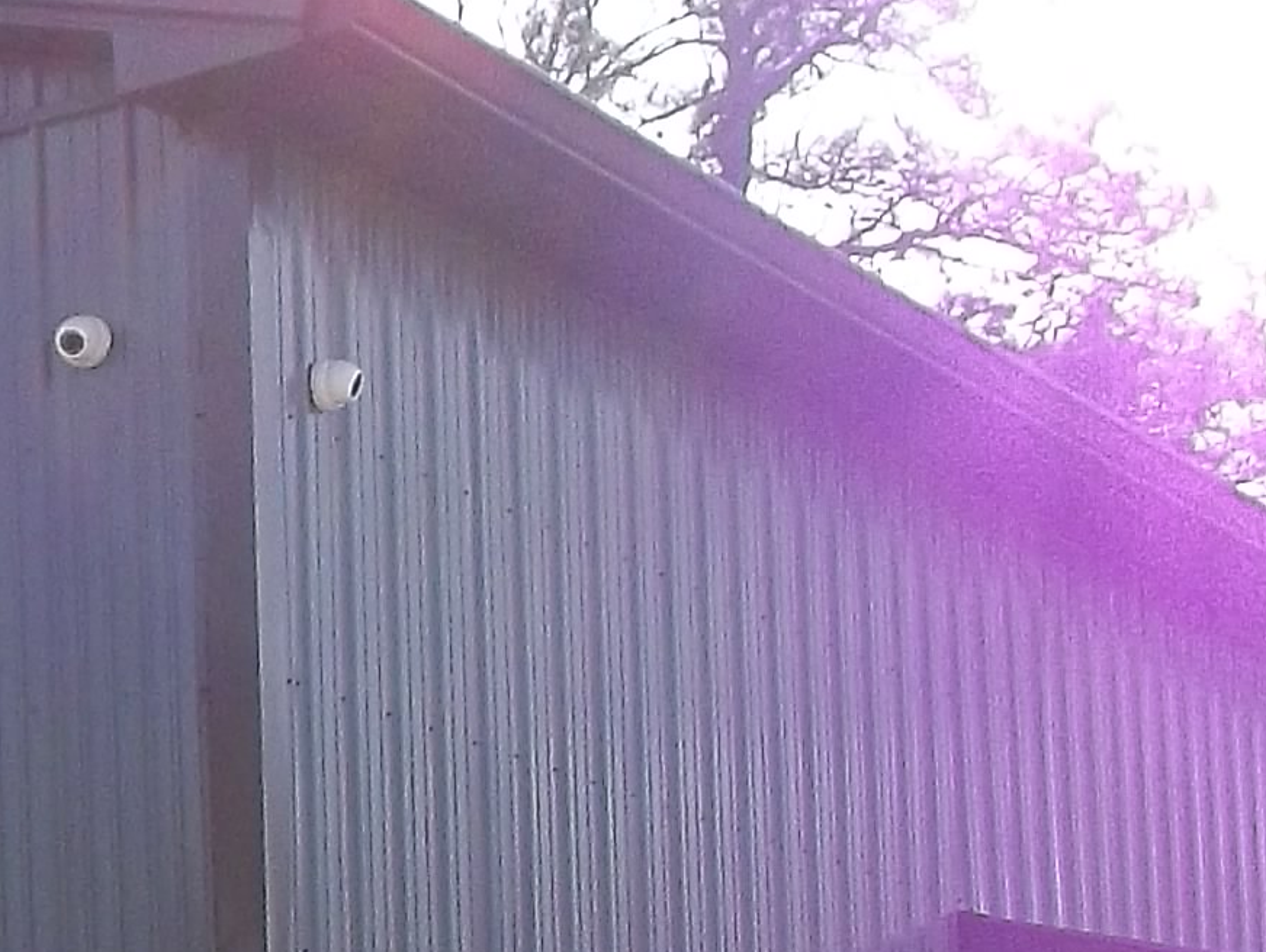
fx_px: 4430
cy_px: 1400
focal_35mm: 121
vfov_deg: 11.8
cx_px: -1147
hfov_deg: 14.1
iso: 80
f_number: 3.3
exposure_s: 1/320
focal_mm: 4.1
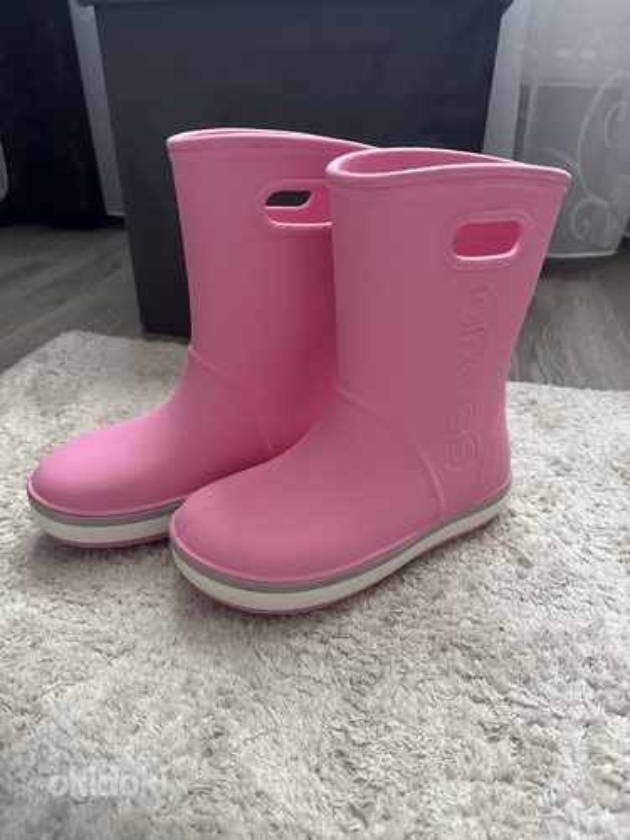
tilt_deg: -30.4
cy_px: 420
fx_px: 582
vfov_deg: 71.6
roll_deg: -1.8
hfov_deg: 56.8
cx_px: 315
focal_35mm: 24
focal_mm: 6.86
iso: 500
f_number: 1.78
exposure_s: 1/60
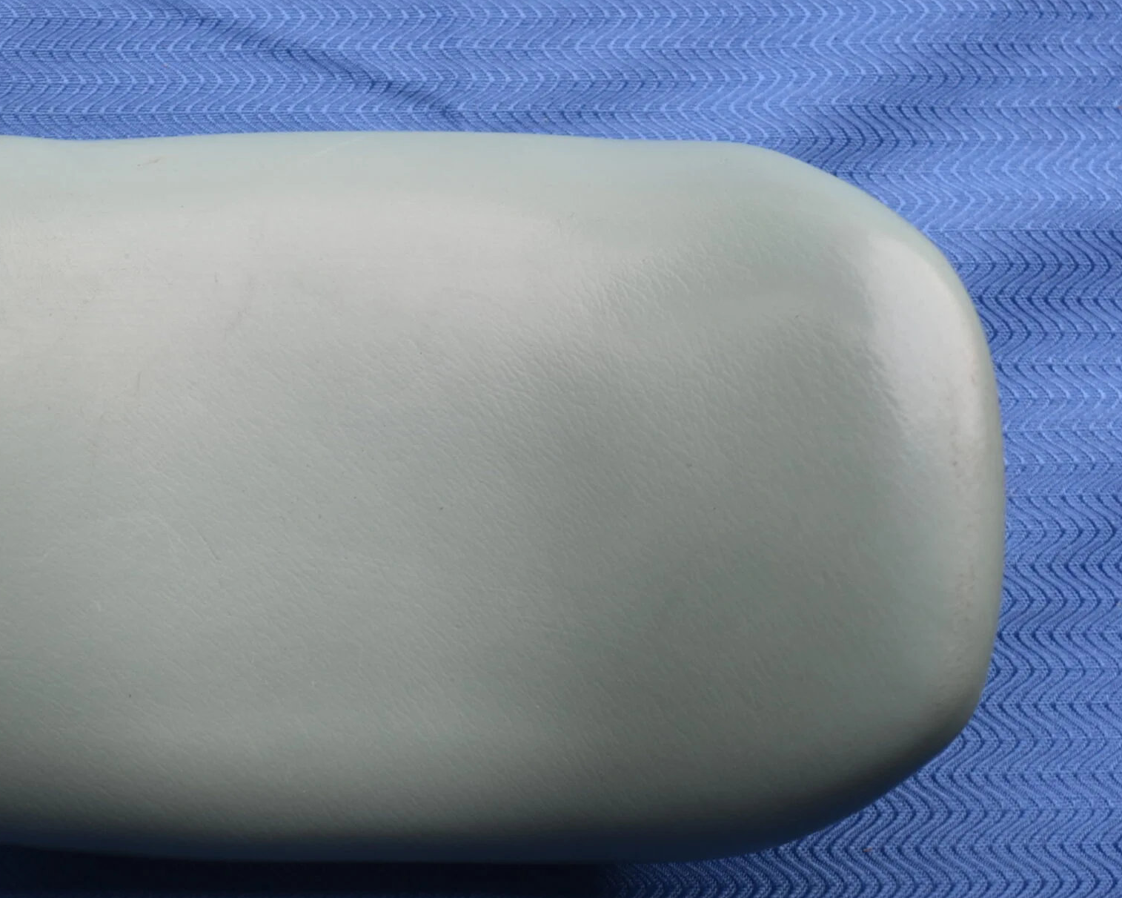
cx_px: 321
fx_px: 2690
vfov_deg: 18.9
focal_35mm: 81
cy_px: 425
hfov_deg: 23.4
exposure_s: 1/160
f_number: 6.3
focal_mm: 34
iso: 200
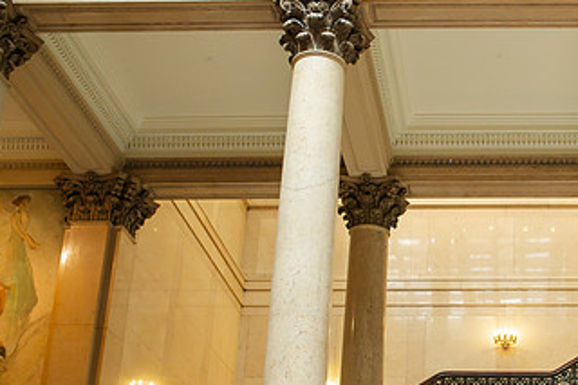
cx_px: 513
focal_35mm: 65
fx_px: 1043
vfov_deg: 20.6
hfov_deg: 29.8
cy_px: 328
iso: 1000
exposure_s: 1/250
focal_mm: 35
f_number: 4
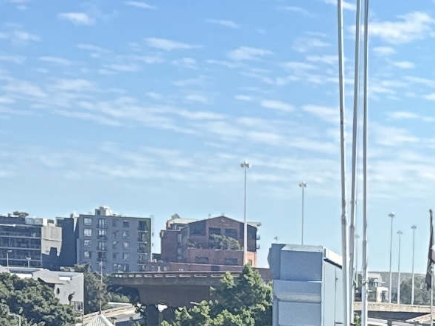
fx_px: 2062
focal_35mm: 164
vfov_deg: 8.6
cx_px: 580
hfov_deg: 11.7
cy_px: 648
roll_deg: -2.3
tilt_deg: -9.1
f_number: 1.78
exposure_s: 1/1779
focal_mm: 6.86
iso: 80
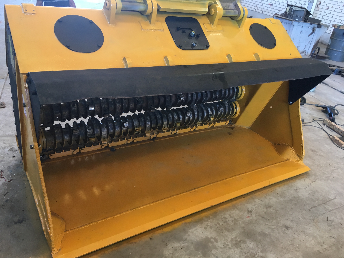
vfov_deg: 48.2
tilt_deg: -26.8
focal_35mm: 29
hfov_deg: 61.7
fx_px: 288
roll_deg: -7.8
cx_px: 172
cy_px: 129
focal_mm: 4.15
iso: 80
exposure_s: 1/30
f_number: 2.2
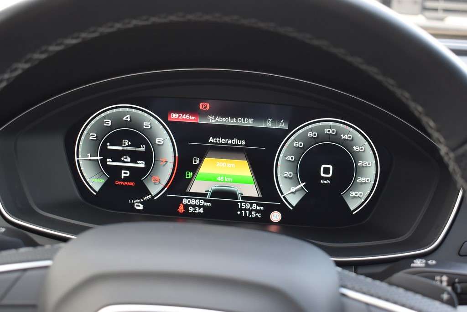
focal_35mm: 42
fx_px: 545
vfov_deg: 31.9
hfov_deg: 46.4
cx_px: 234
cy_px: 156
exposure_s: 1/60
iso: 640
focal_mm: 28
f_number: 4.2
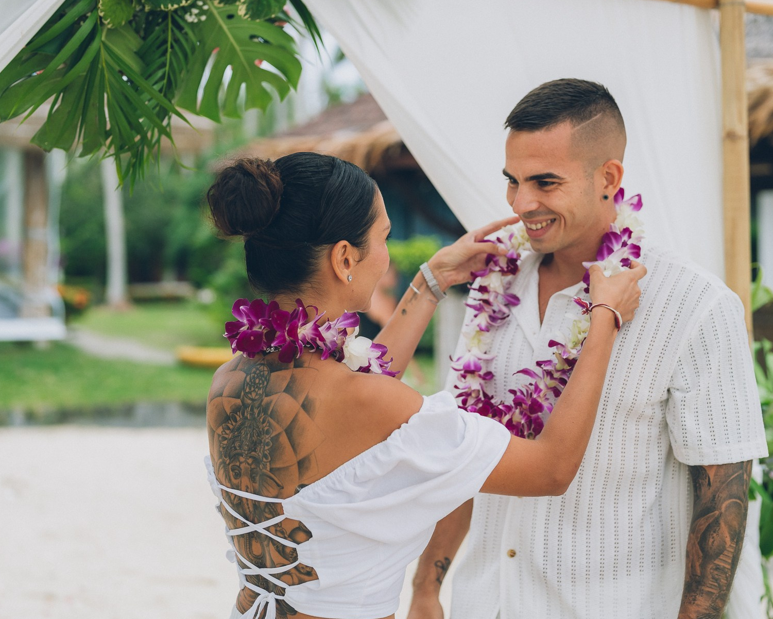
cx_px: 425
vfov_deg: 23.8
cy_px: 271
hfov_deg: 29.6
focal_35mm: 64
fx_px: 1464
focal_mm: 50
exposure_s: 1/500
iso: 125
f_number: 2.2
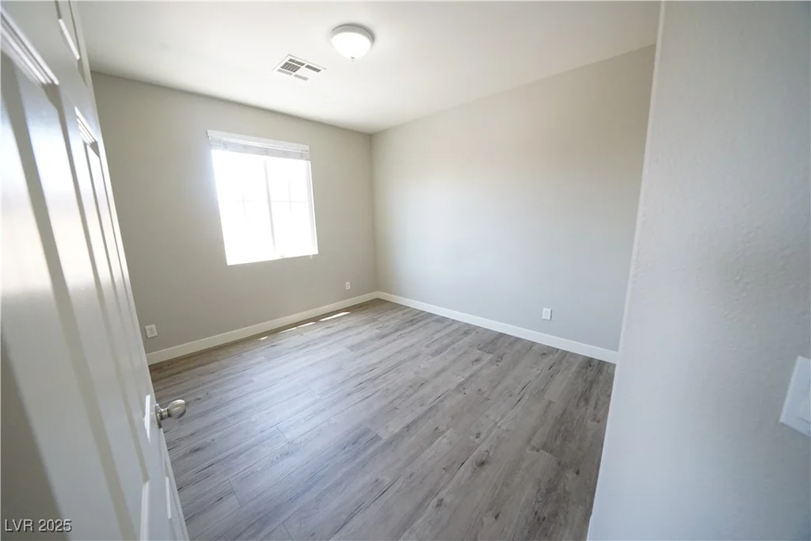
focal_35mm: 12
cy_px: 270
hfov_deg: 112.6
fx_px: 270
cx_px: 406
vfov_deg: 90.0
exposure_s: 1/125
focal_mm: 12
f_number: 6.3
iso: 4000
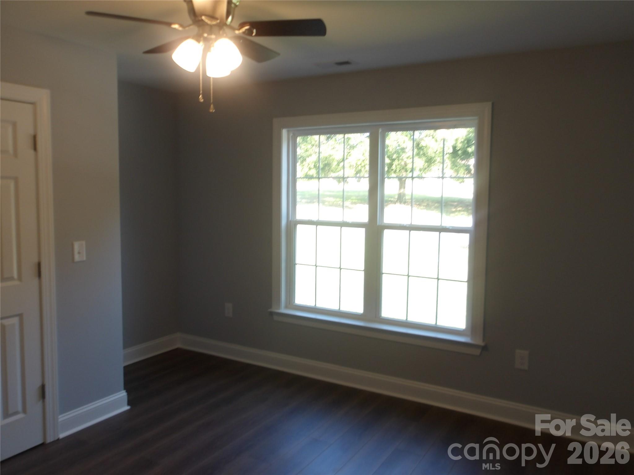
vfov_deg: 51.4
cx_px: 317
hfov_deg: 65.3
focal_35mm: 27
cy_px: 238
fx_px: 495
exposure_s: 1/34
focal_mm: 4.9
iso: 100
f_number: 3
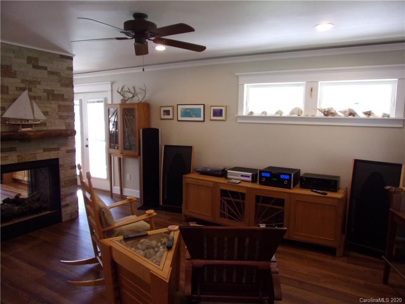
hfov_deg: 71.6
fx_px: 281
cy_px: 152
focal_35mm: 24
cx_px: 202
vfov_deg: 56.8
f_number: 3.3
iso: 160
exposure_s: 1/34
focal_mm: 4.3
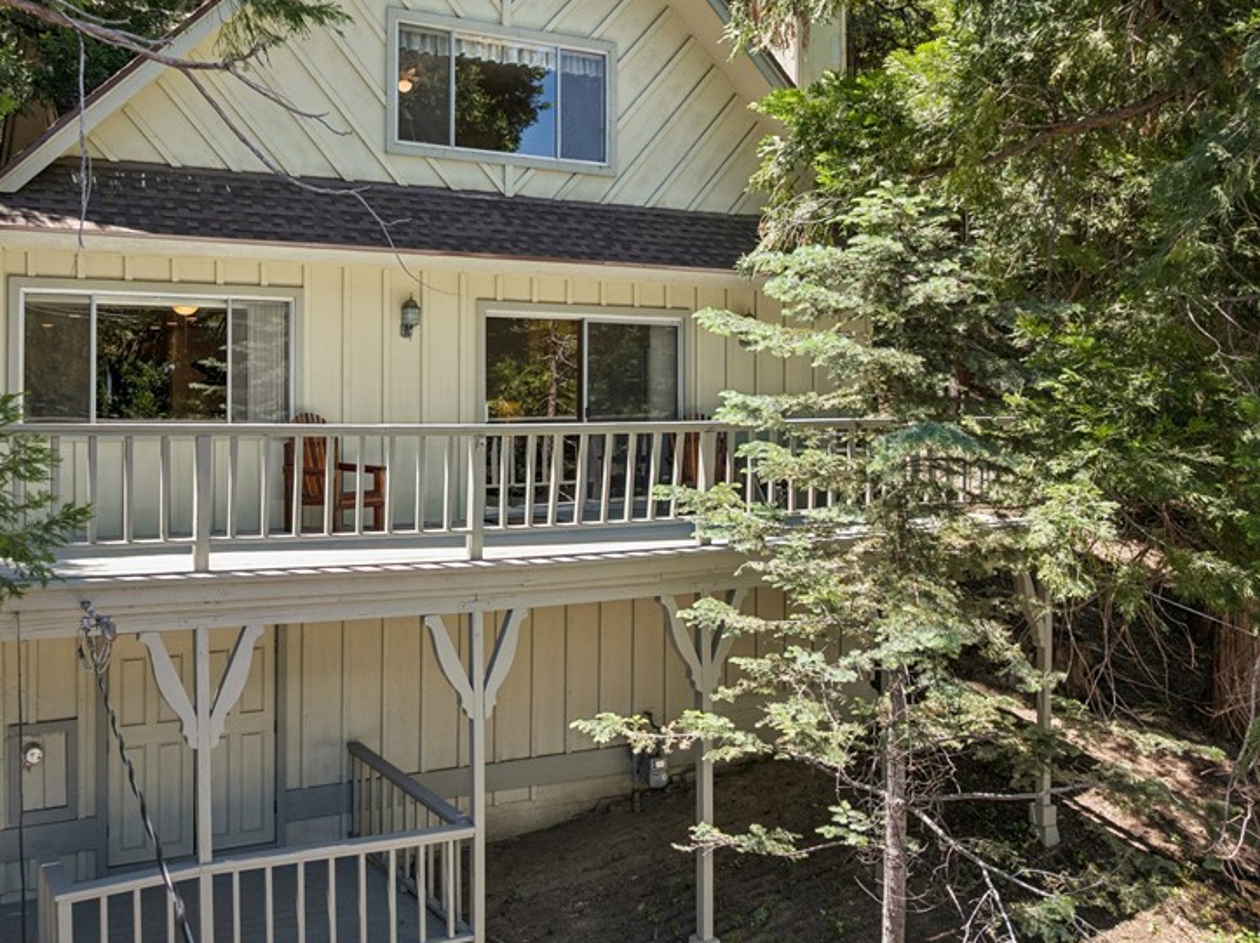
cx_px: 423
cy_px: 377
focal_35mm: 34
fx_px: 1237
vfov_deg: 41.5
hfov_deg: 53.0
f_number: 2.8
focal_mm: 12.3
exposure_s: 1/20
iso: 100
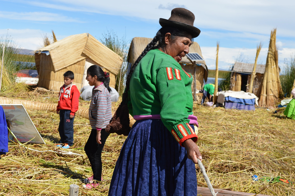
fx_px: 491
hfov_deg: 33.4
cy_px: 98
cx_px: 148
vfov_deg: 22.6
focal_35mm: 60
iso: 100
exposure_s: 1/250
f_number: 8
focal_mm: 40
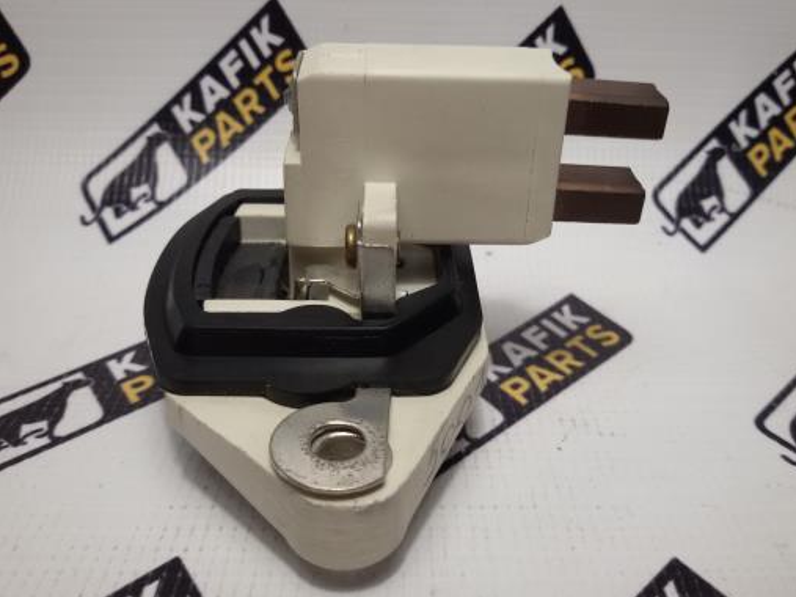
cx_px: 422
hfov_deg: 55.3
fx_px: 759
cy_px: 291
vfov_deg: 42.9
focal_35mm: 33
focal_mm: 2.93
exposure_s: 1/33
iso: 40
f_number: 2.4
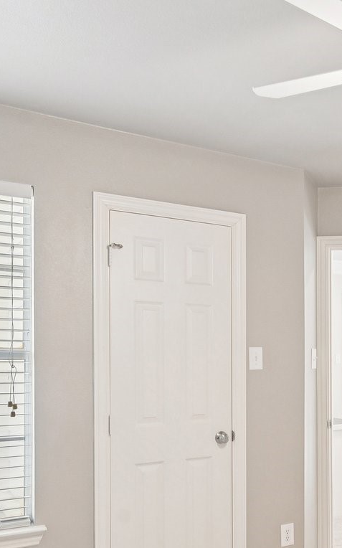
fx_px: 632
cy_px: 352
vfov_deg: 46.3
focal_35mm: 42
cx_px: 387
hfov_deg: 27.4
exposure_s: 1/40
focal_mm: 15.5
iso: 400
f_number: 8
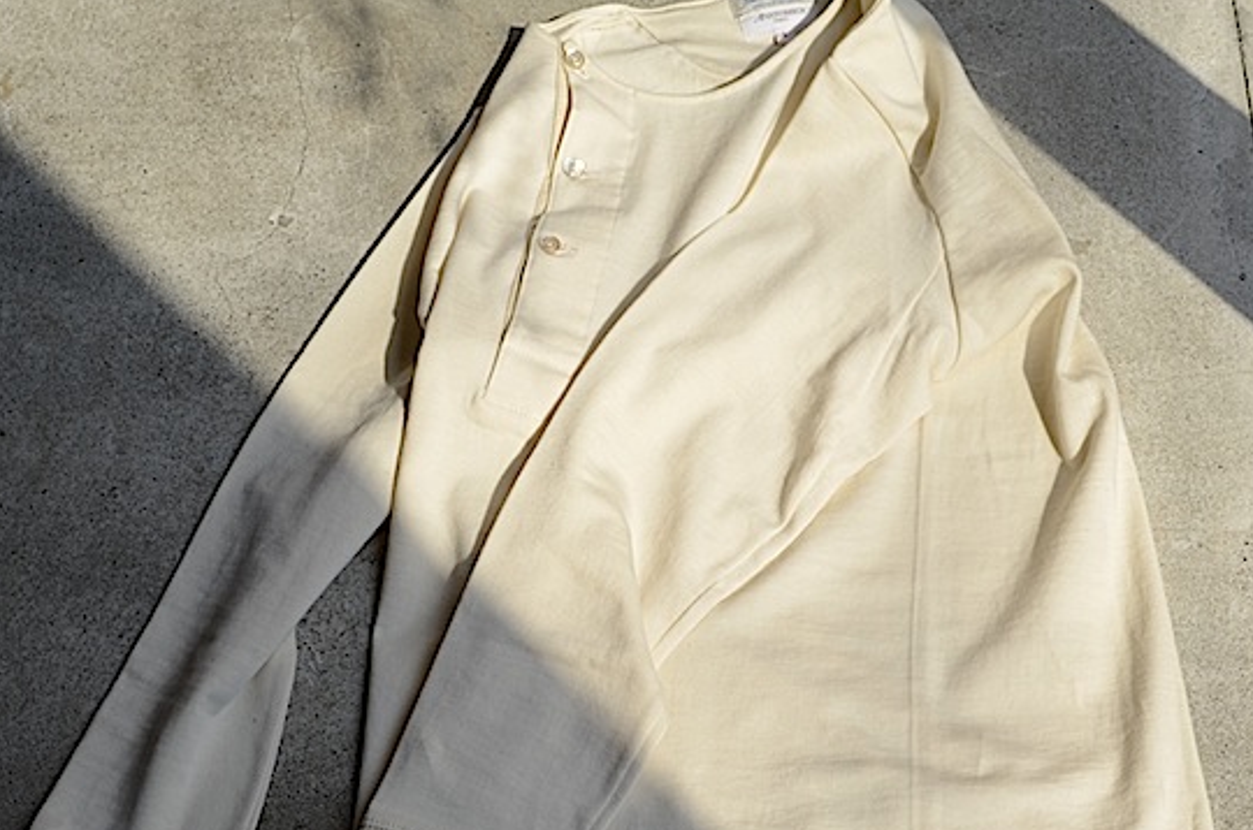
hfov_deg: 26.1
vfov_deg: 17.4
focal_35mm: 78
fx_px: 2701
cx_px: 680
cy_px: 549
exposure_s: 1/160
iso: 125
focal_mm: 35
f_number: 9
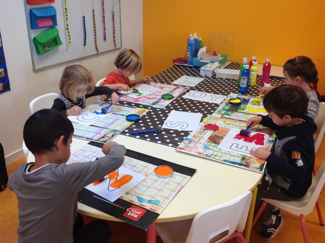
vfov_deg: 40.6
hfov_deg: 52.7
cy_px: 122
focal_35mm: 35
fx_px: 328
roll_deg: -1.7
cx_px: 162
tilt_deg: -22.4
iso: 50
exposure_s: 1/40
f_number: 2.4
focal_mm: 4.28
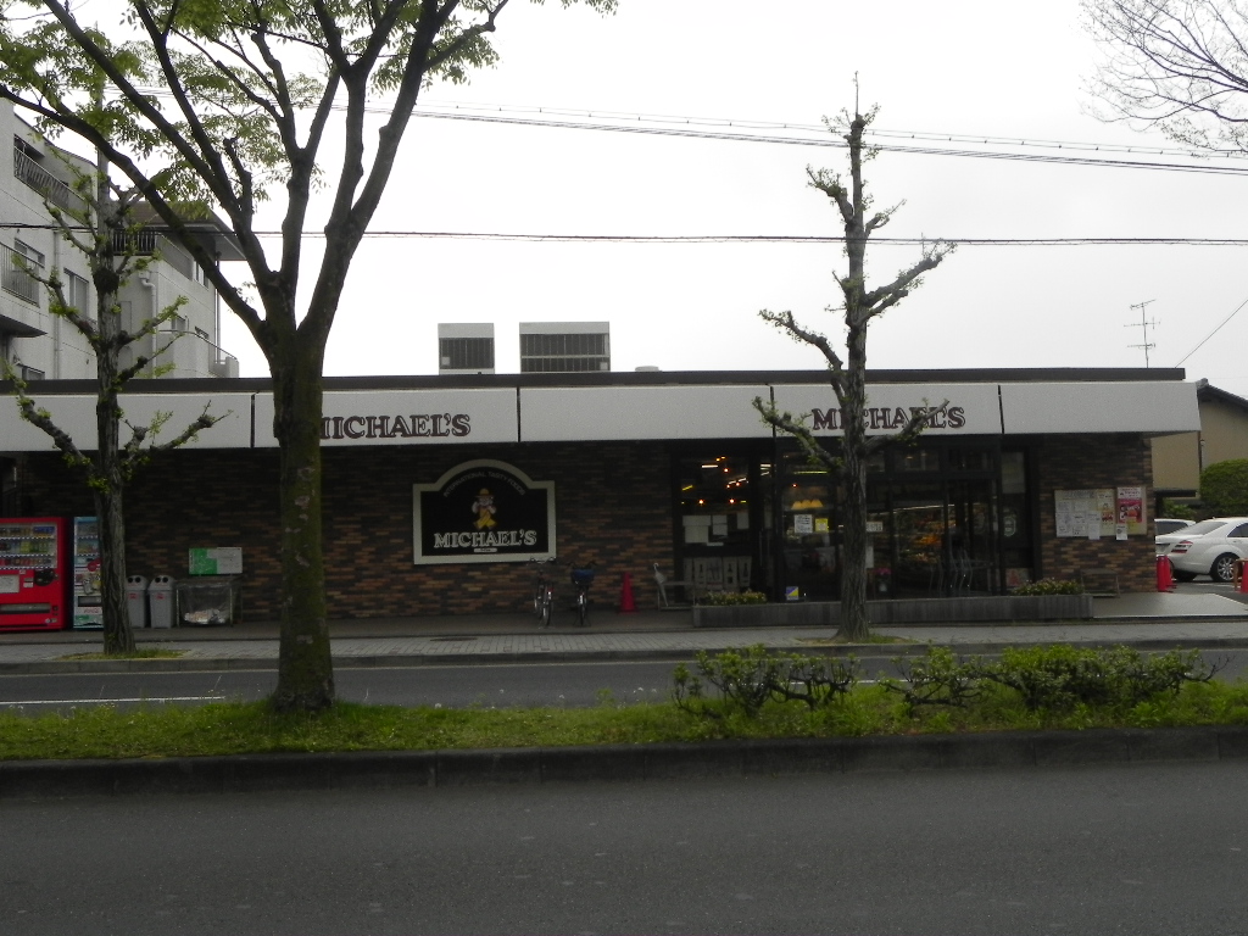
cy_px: 468
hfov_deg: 55.4
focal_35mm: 33
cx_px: 624
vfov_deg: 42.9
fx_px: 1190
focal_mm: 5.9
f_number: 5
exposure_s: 1/210
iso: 160
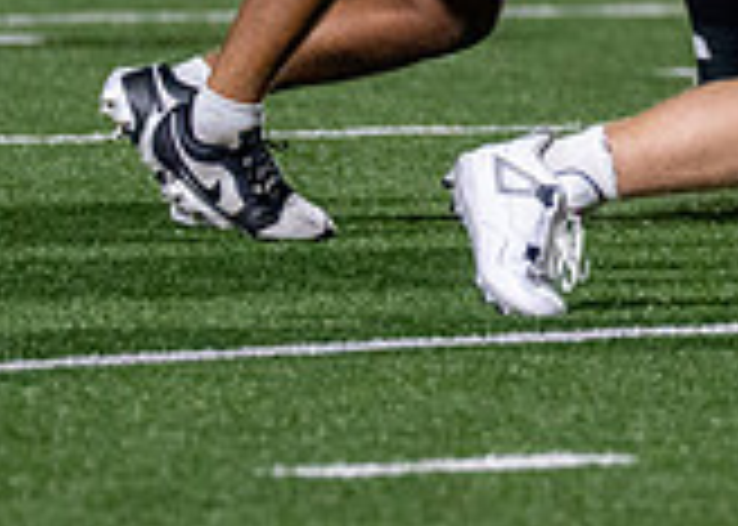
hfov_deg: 1.9
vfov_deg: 1.4
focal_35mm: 1062
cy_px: -135
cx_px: 990
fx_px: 22250
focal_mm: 200
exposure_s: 1/1250
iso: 2500
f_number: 2.8
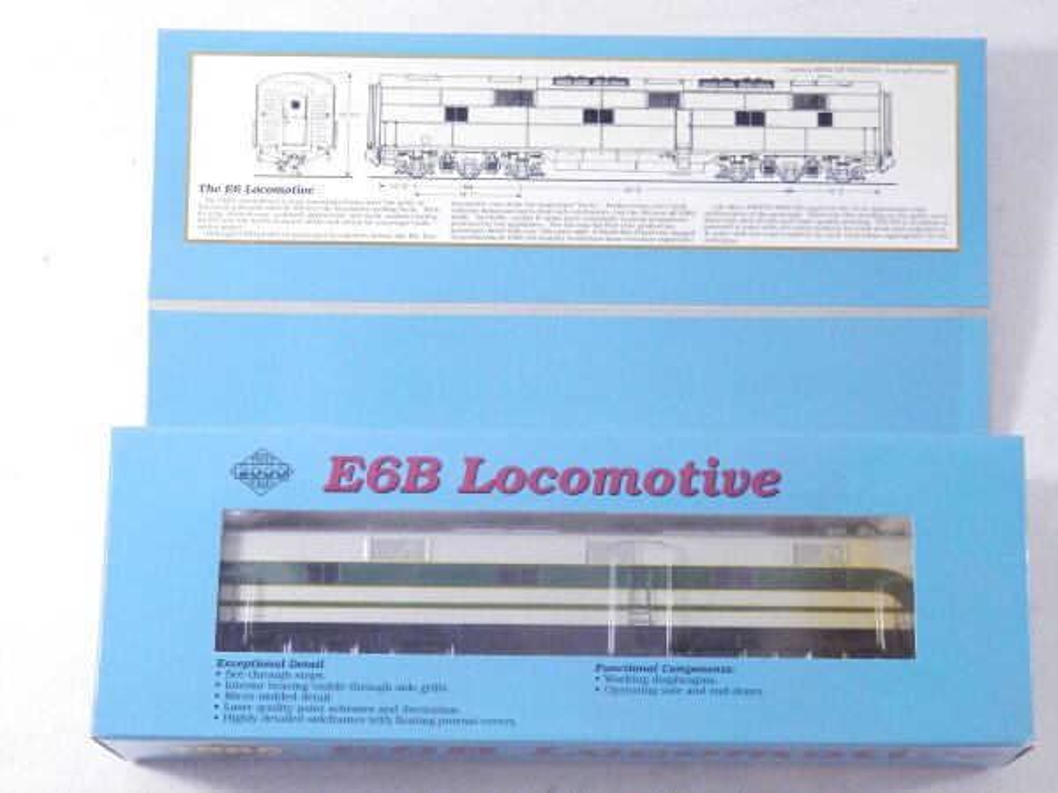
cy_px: 396
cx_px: 529
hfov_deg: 29.4
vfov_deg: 22.3
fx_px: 2017
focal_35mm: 66
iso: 1000
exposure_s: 1/160
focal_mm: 11.9
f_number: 4.4
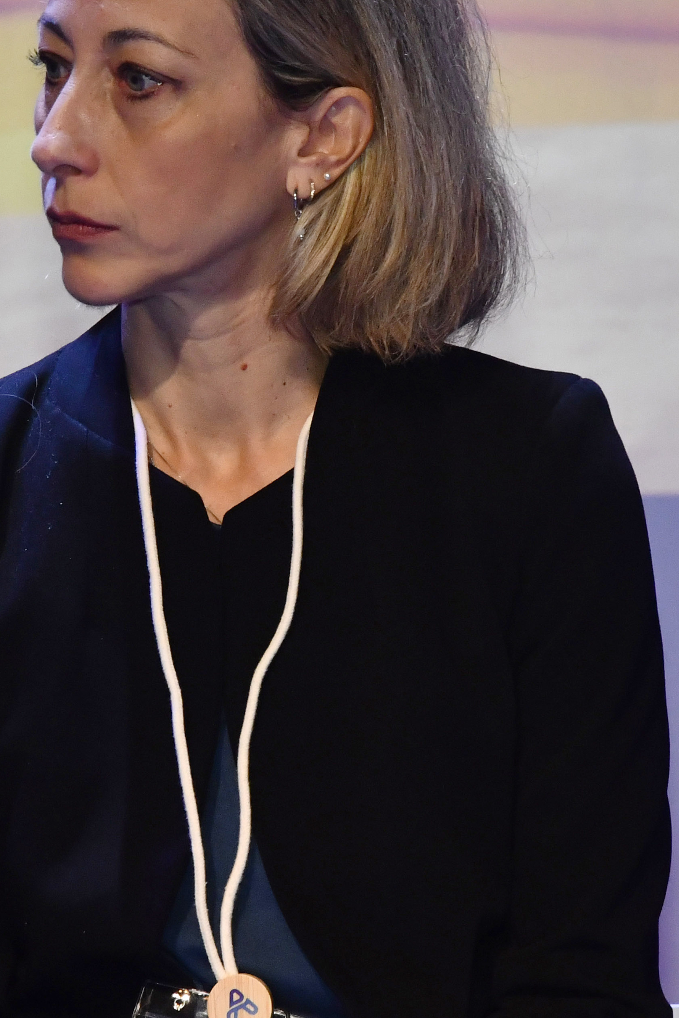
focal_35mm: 176
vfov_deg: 11.7
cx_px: 239
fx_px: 4978
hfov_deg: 7.8
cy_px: 438
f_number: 6.3
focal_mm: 80
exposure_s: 1/125
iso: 1600
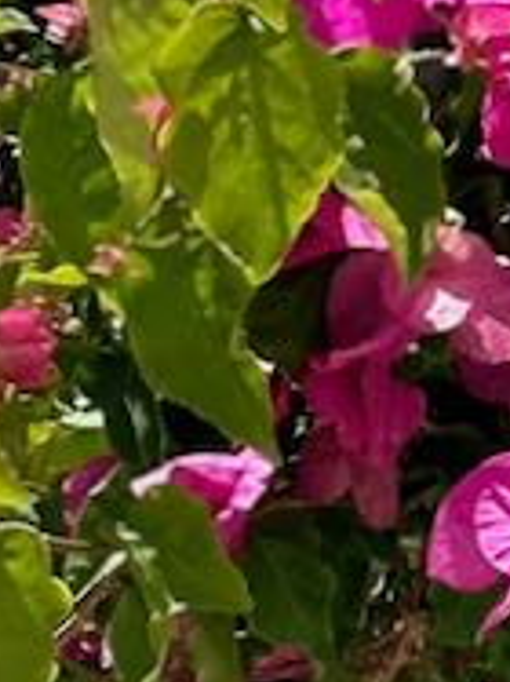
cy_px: 835
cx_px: 262
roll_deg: -0.1
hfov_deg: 4.5
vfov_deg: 6.0
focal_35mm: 329
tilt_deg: -2.0
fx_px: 6470
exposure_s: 1/6211
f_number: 1.78
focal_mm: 6.86
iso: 64
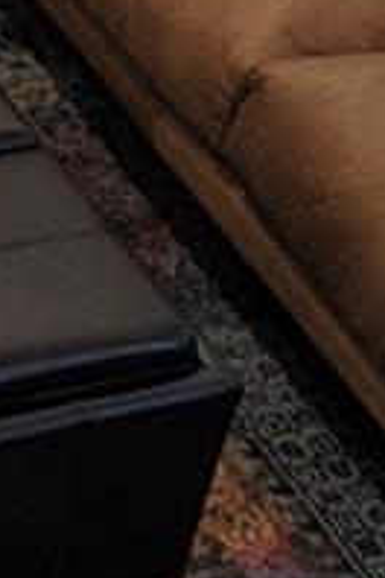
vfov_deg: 9.2
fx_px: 3497
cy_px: -225
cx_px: 12
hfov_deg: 6.3
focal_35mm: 218
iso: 50
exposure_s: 1/30
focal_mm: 4.38
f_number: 1.73
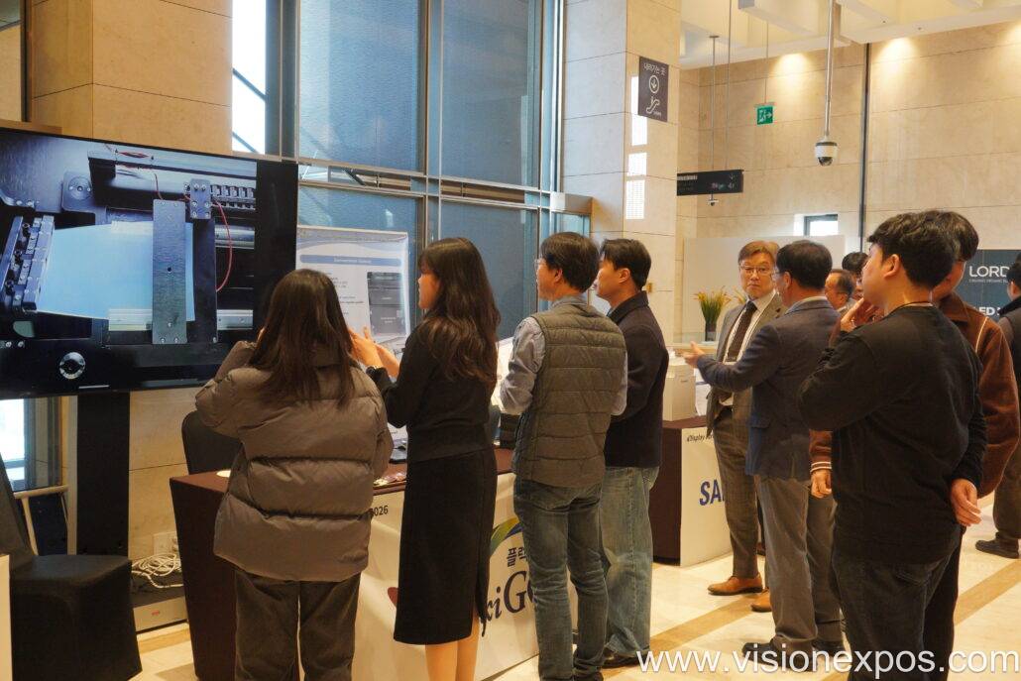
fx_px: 1021
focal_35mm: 36
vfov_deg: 36.9
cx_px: 510
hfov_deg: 53.1
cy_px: 340
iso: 1600
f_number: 8
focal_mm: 24
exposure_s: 1/60
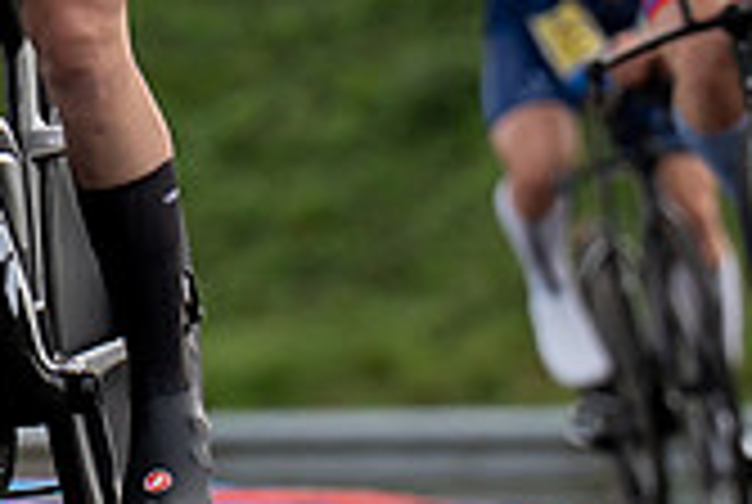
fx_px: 27224
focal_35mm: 1301
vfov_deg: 1.1
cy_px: 231
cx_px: -135
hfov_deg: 1.6
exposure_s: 1/1000
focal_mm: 165
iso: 125
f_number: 3.5
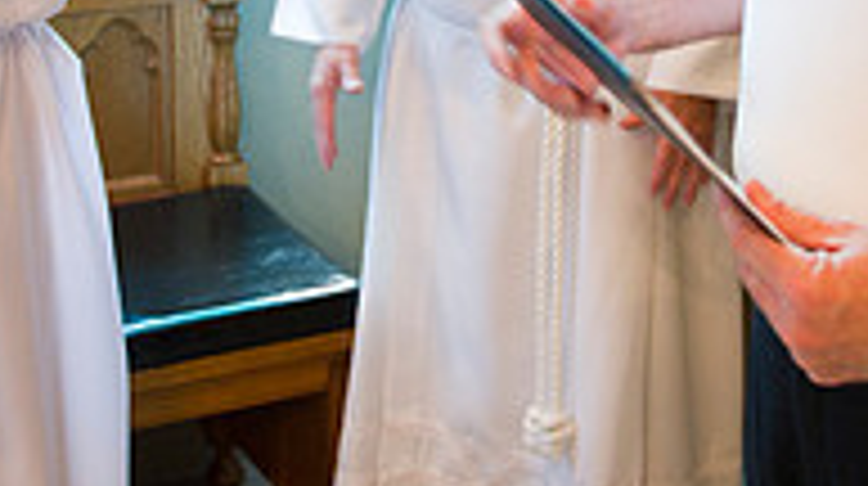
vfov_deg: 13.8
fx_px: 1885
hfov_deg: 25.9
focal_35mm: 82
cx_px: 481
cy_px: -252
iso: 2000
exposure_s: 1/80
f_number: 2.8
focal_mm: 26
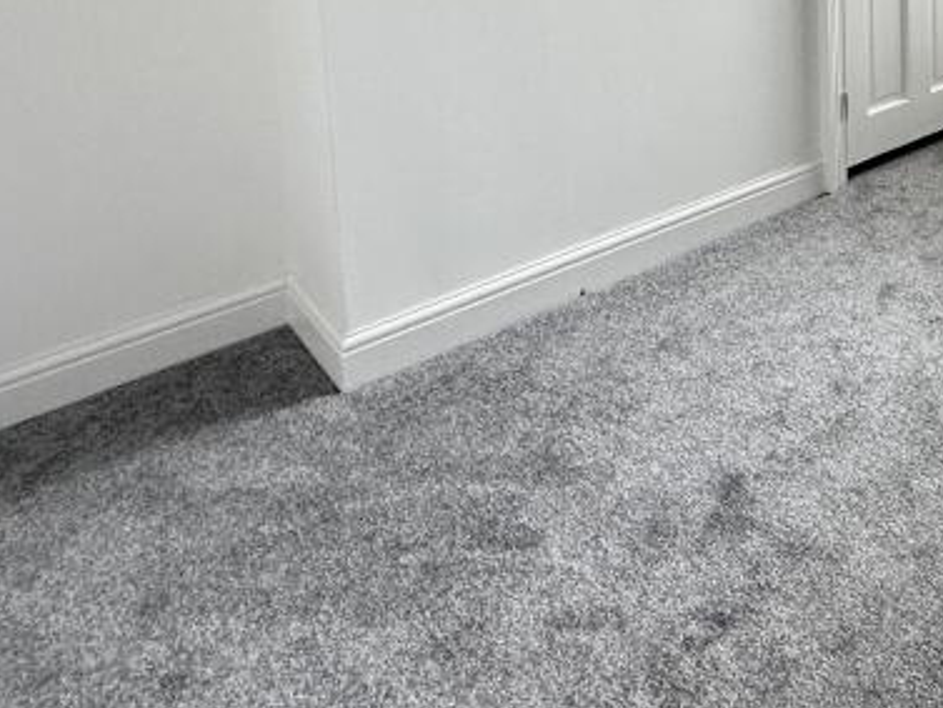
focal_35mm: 38
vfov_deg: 31.4
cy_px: -148
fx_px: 1036
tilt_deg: -6.9
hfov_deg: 40.4
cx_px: 1018
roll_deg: +0.2
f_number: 2.2
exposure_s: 1/99
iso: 64
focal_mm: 2.22
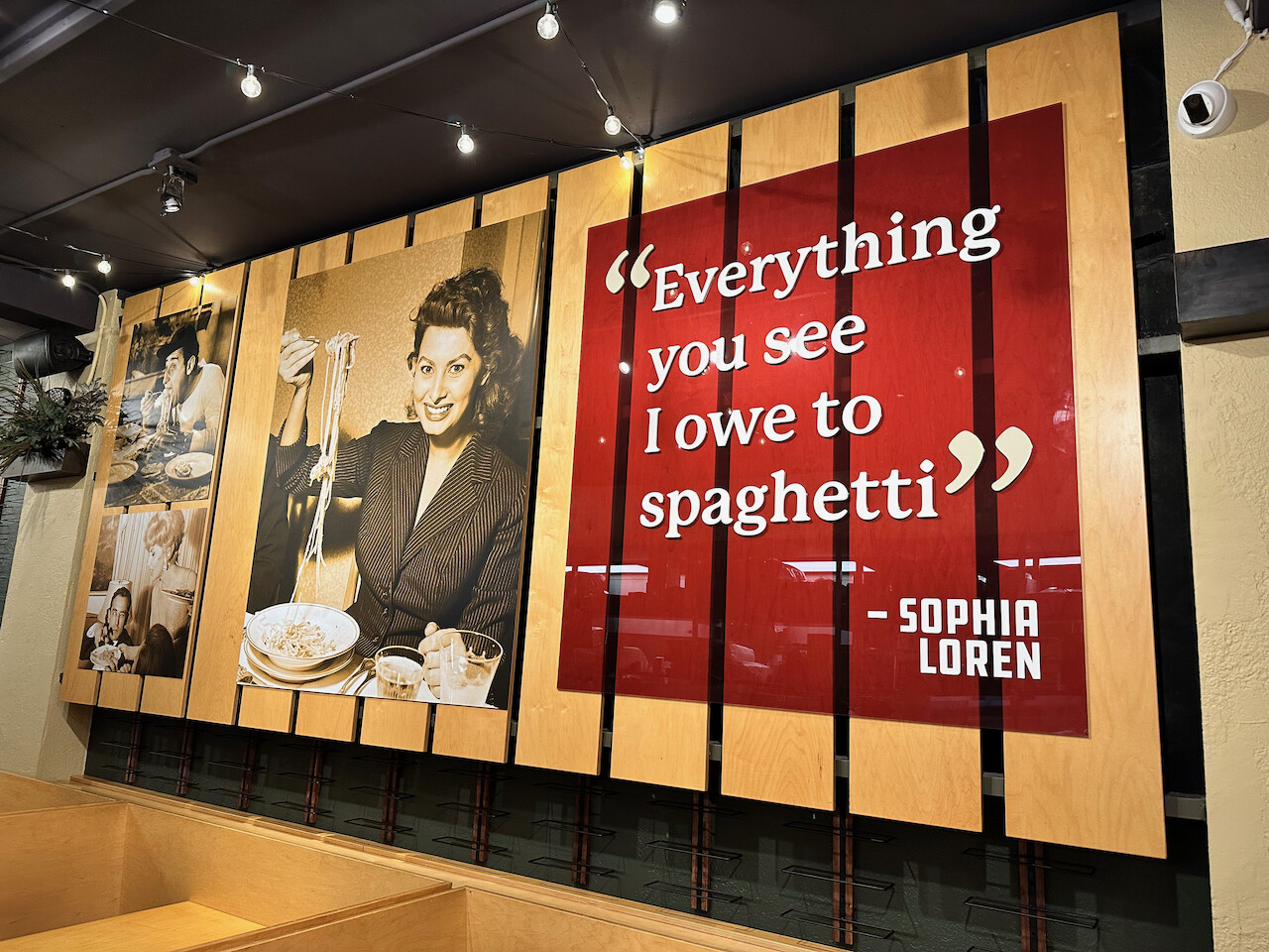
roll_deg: -2.6
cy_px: 476
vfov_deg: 56.8
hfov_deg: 71.6
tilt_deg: +11.2
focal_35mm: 24
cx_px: 634
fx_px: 880
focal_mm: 6.86
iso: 160
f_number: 1.78
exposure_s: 1/60
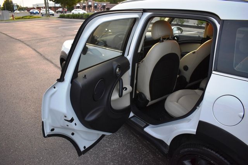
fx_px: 186
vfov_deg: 48.0
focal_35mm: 27
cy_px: 82
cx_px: 124
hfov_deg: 67.4
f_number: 3.5
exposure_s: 1/125
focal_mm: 18
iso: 800
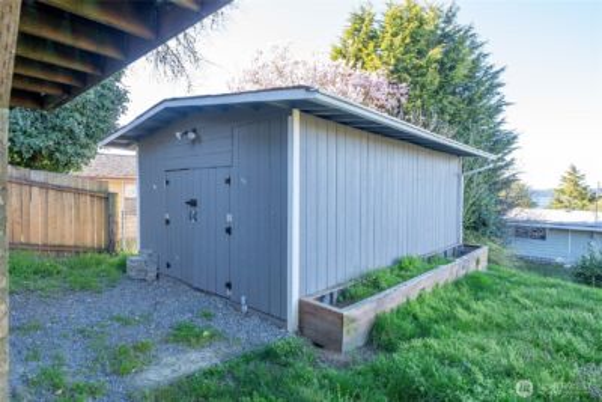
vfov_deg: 64.6
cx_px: 301
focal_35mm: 19
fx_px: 318
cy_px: 201
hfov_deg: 86.9
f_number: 7.1
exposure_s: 1/30
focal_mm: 19
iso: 160
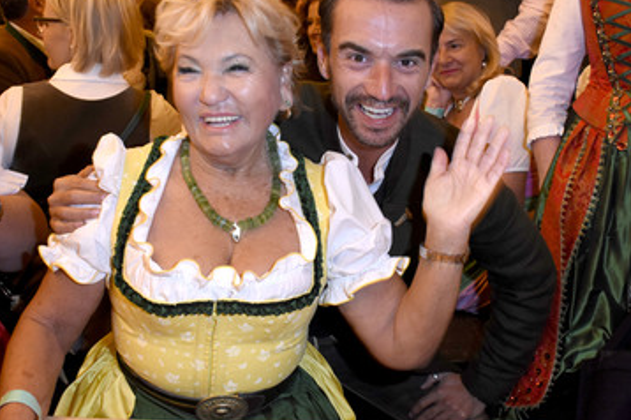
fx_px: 595
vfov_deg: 38.8
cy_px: 196
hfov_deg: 55.7
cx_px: 281
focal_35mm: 34
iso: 1600
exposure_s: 1/100
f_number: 6.3
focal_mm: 18
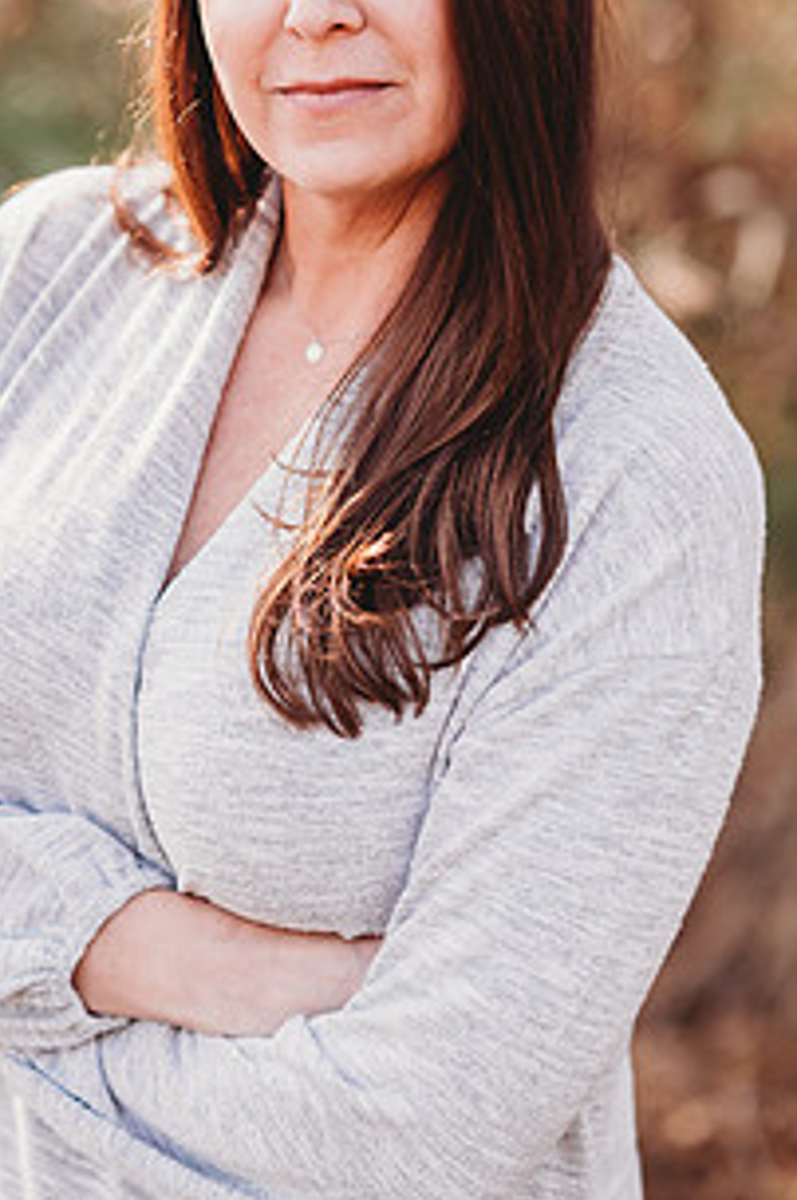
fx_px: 4193
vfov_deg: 16.2
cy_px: 316
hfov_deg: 10.8
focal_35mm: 126
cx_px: 241
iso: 100
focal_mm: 85
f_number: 2.2
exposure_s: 1/320
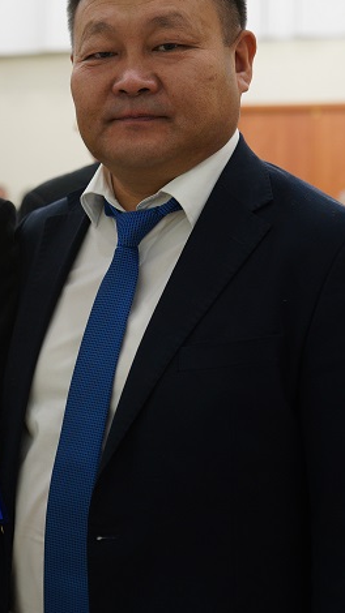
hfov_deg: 15.0
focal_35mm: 78
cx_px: -50
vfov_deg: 27.1
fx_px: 1270
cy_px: 218
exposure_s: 1/80
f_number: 2.5
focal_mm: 35
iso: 640
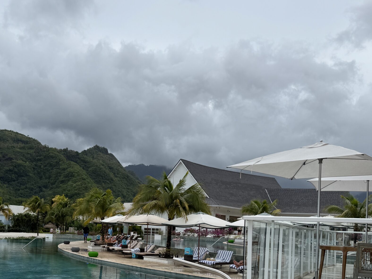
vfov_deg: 35.8
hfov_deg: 47.0
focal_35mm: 39
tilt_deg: -0.8
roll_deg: -2.5
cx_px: 121
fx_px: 419
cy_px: 215
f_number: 1.78
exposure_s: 1/6410
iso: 80
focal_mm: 6.76
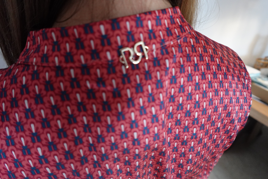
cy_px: 90
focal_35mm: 20
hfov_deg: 83.9
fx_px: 149
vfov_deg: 62.0
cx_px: 134
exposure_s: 1/80
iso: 1250
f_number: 2
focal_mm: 7.6
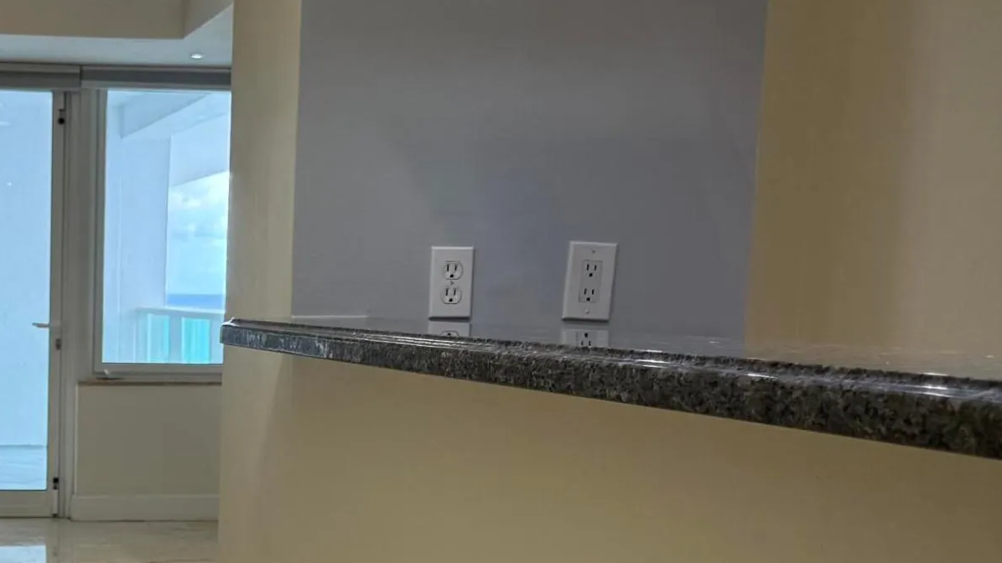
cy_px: 523
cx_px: 69
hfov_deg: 31.5
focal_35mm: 63
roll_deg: -0.5
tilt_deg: -7.5
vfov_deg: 18.7
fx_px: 1674
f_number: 1.78
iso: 200
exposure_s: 1/134
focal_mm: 6.76
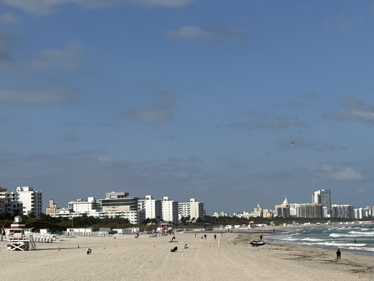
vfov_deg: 16.2
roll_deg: +1.3
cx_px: 229
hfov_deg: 21.5
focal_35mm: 91
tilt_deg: +5.6
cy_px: 139
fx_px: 983
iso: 80
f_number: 1.78
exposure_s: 1/11364
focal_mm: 6.76
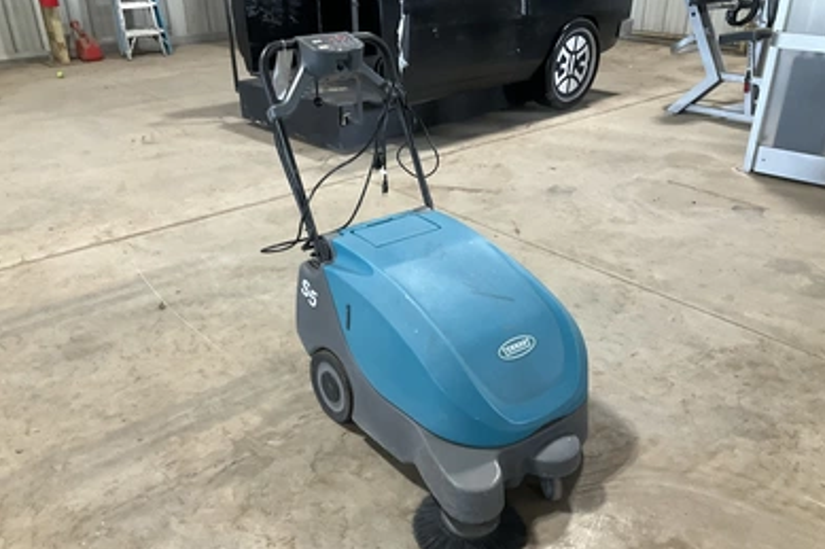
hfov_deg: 60.3
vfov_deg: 42.2
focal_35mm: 31
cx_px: 405
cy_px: 316
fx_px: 710
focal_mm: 3
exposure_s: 1/60
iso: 125
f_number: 1.8
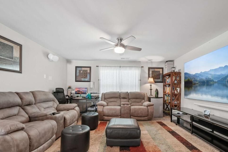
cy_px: 91
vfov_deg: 76.4
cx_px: 123
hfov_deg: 100.2
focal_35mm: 15
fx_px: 95
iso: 400
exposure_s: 1/3.33
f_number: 8
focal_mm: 12
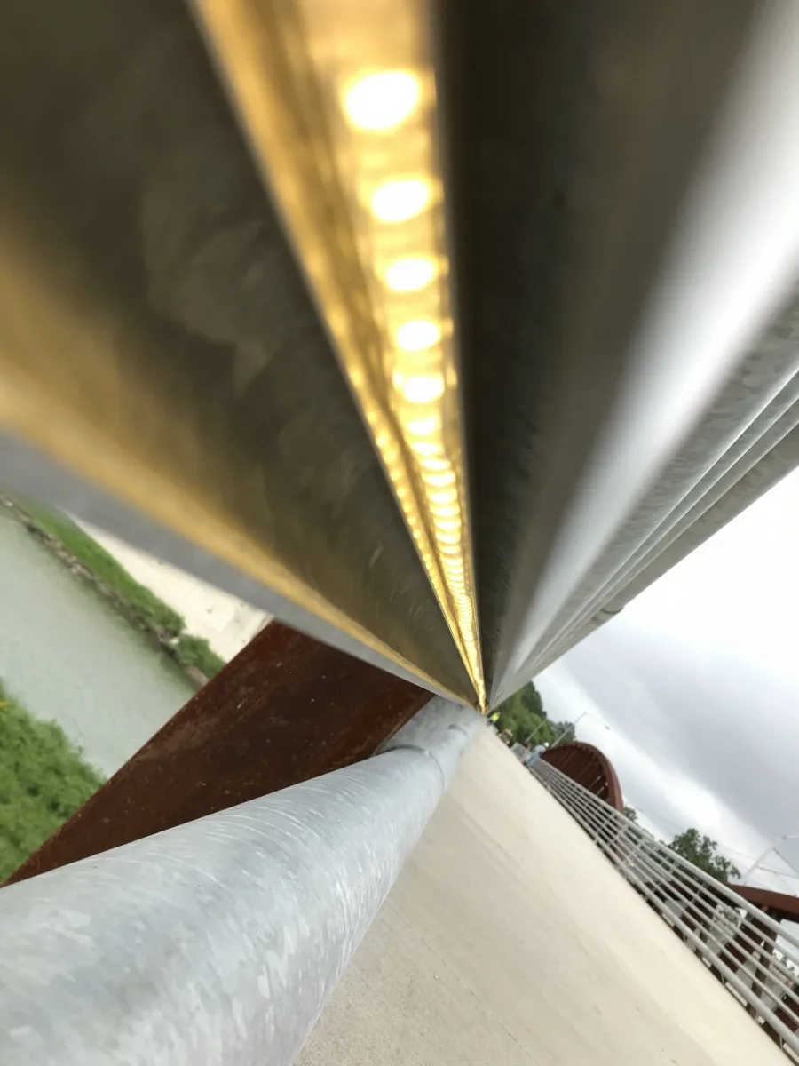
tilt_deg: +7.9
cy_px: 533
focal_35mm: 28
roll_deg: -44.9
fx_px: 862
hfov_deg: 49.7
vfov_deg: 63.4
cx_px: 400
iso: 20
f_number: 1.8
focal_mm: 3.99
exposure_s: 1/573
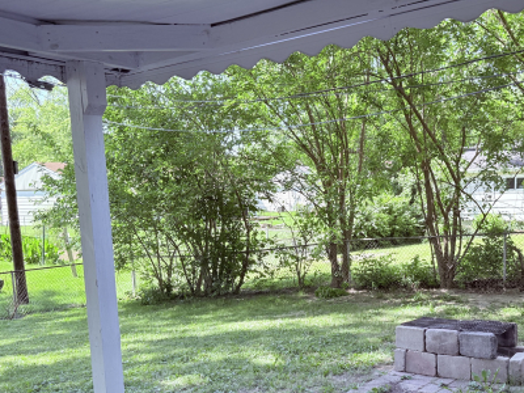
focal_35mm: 40
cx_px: 353
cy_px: 278
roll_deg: +1.0
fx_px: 606
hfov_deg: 46.0
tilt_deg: -8.1
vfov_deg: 35.4
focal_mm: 6.76
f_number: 1.78
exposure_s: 1/532
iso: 100
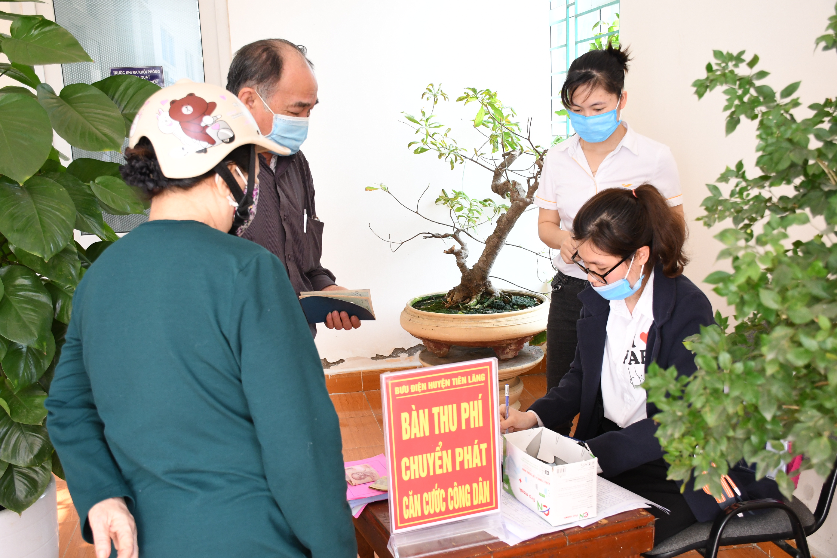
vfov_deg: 36.9
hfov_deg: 53.1
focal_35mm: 36
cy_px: 279
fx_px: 837
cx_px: 418
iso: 1250
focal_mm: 24
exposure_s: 1/200
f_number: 6.3
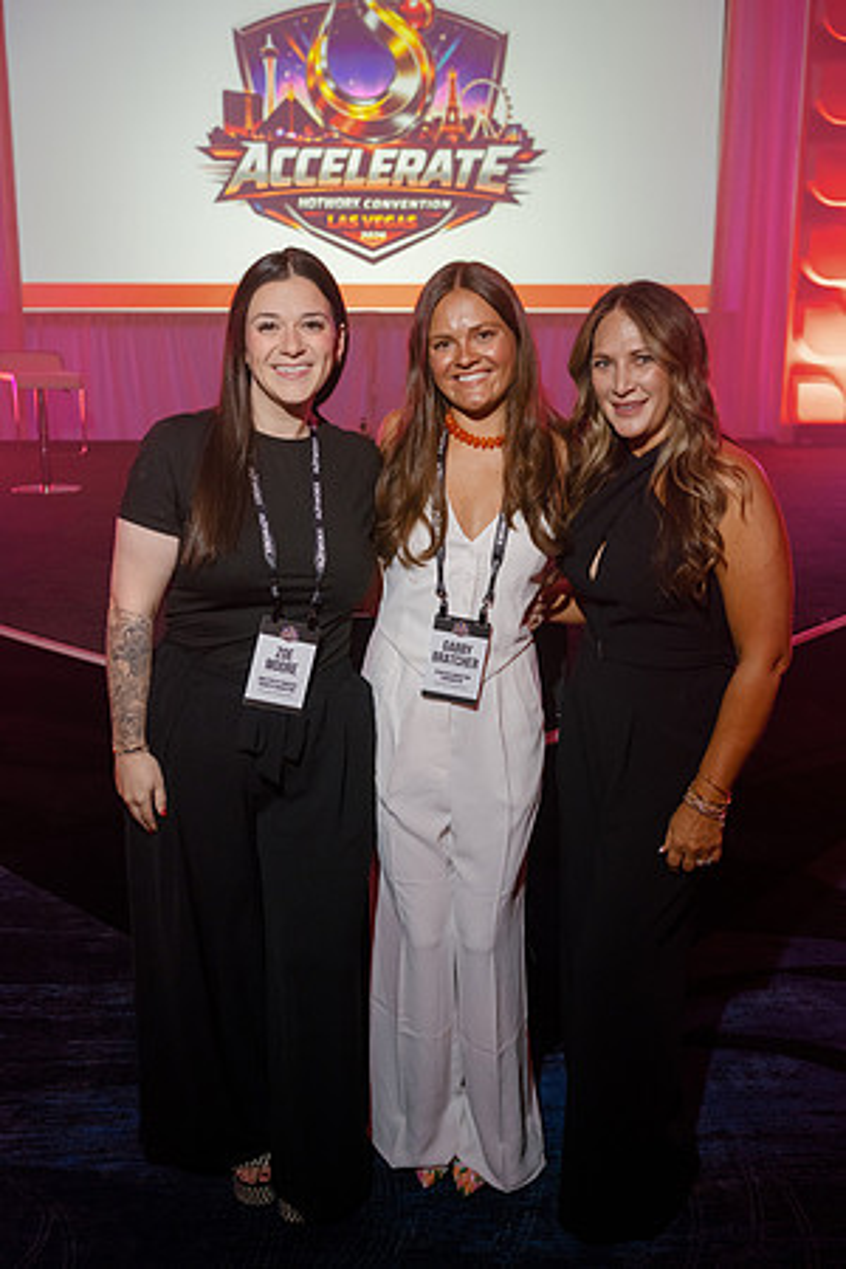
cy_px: 634
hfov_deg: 37.9
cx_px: 423
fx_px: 1234
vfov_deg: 54.4
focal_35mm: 35
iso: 1250
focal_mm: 35
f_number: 4
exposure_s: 1/160
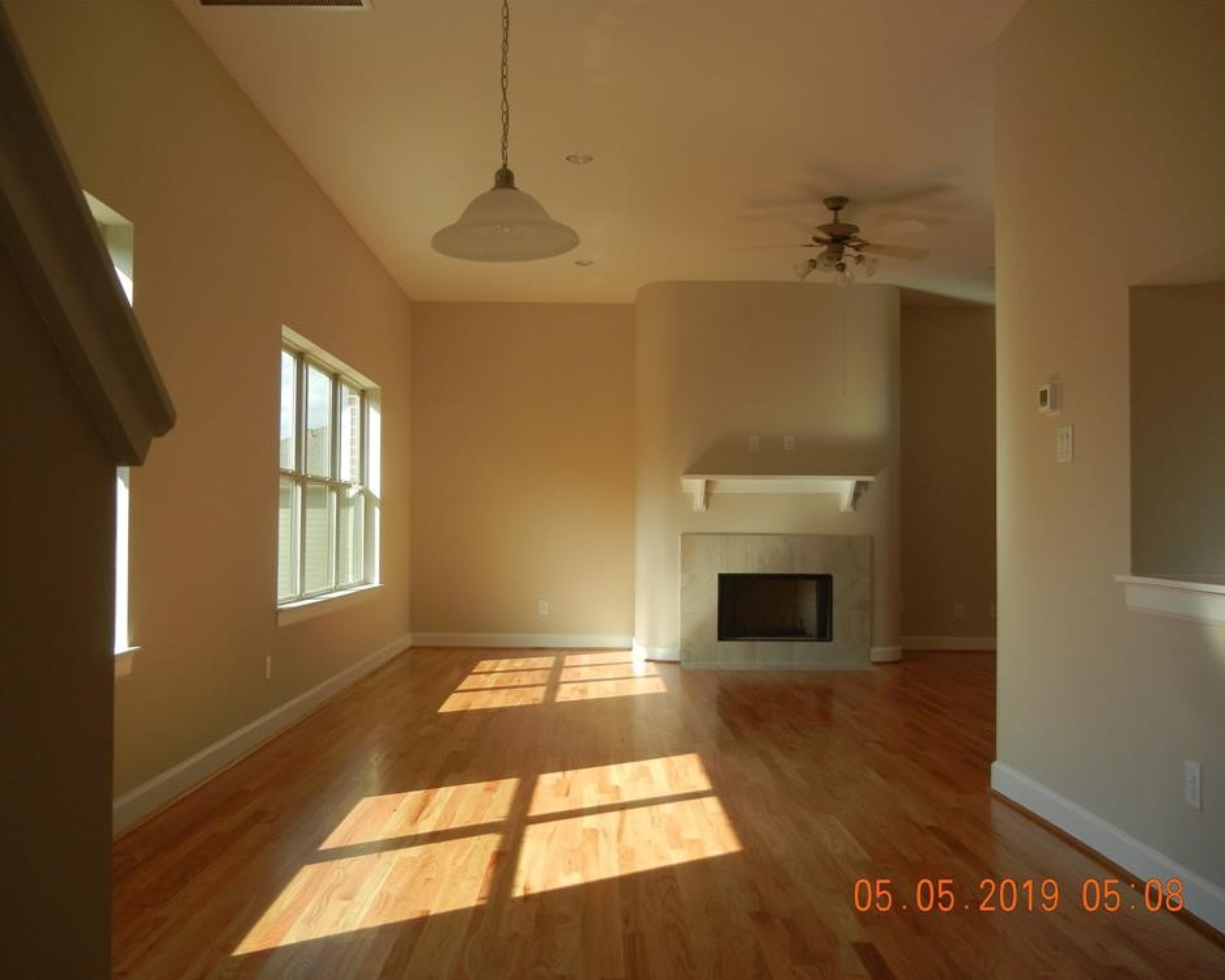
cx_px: 595
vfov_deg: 45.8
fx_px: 1160
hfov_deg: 55.6
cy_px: 498
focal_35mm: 32
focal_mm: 5.4
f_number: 3.5
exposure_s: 1/264
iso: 160
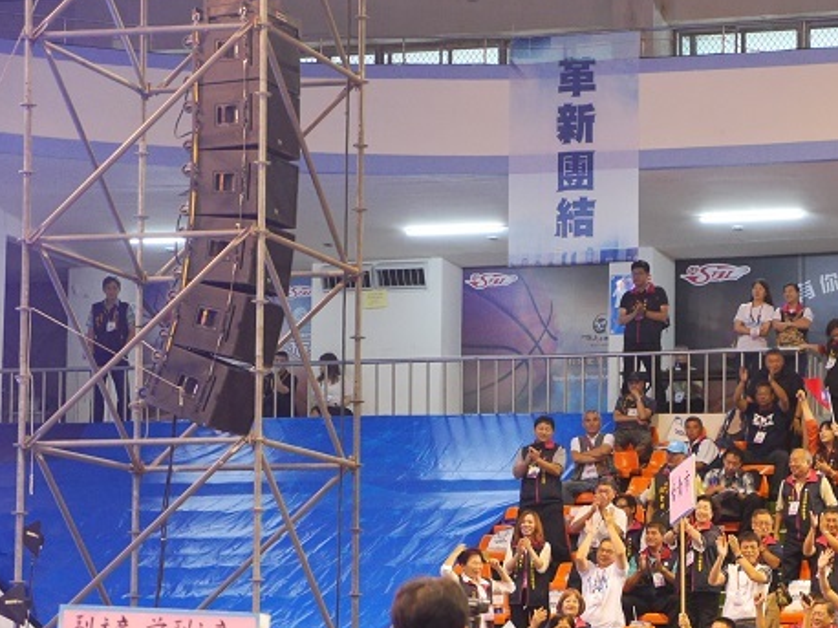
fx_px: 3145
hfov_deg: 15.0
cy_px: 501
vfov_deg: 11.4
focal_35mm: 130
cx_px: 759
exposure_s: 1/125
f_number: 2.8
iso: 1600
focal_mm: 35
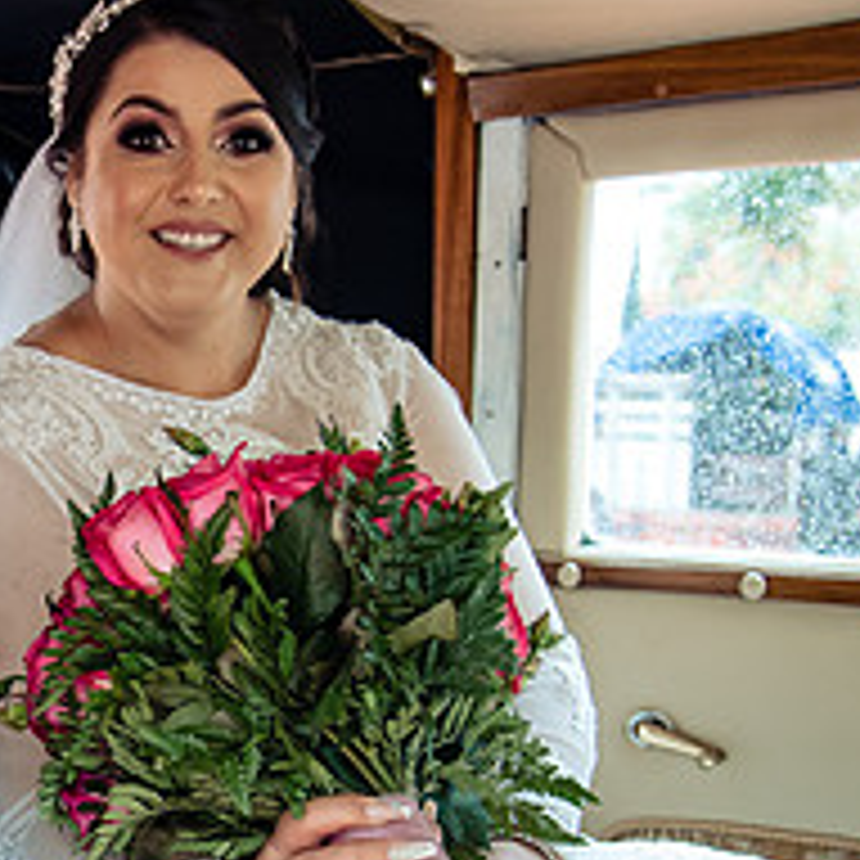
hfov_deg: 26.0
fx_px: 1743
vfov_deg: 27.6
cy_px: 538
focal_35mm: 62
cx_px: -36
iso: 1250
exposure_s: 1/250
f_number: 4
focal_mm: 24
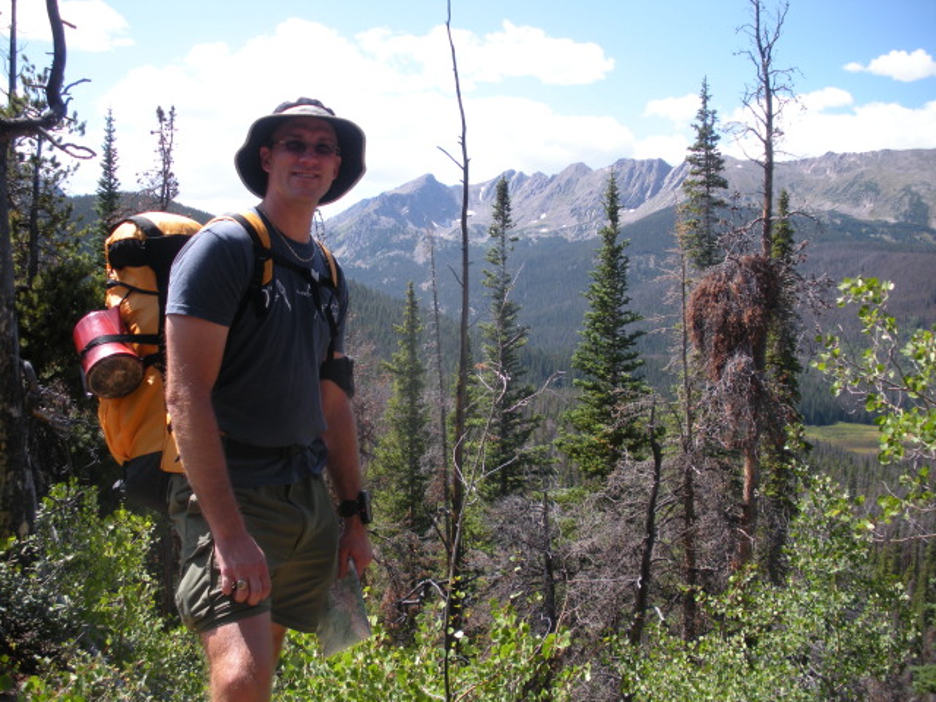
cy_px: 351
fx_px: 973
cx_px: 468
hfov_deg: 51.4
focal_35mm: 36
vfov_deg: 39.7
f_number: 3.5
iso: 64
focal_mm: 6.3
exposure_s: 1/338
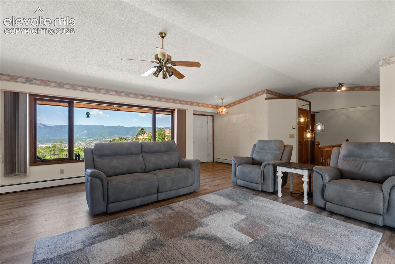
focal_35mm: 16
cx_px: 198
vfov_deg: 73.1
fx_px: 178
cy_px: 132
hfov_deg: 96.0
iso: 400
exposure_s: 1/15
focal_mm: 10.8
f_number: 8
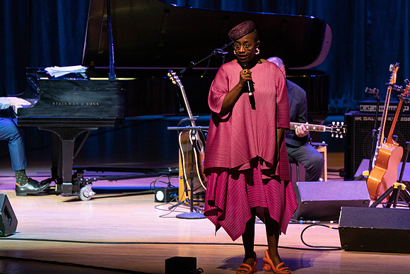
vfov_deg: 4.1
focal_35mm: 333
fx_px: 3793
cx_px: 205
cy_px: 137
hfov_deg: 6.2
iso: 4000
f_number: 7.1
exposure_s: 1/320
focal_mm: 333
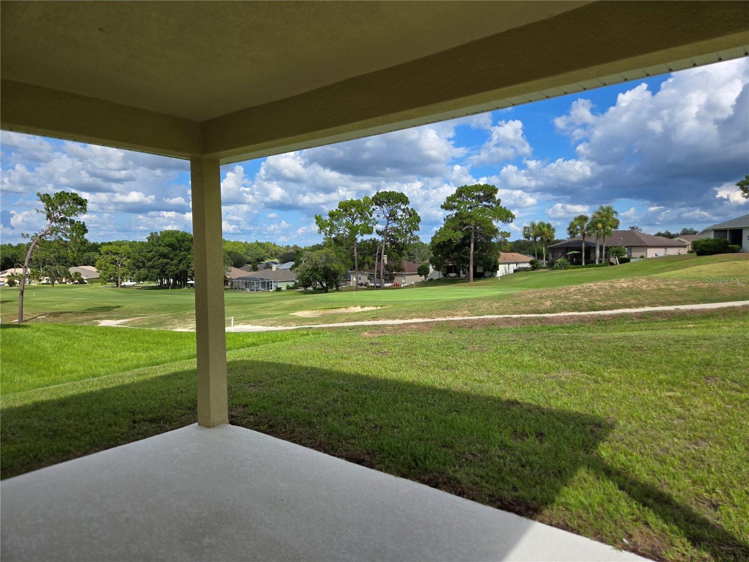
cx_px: 374
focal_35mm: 23
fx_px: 498
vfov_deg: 58.9
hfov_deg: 73.9
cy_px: 281
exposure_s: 1/2038
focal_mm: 5.4
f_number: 1.8
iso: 25
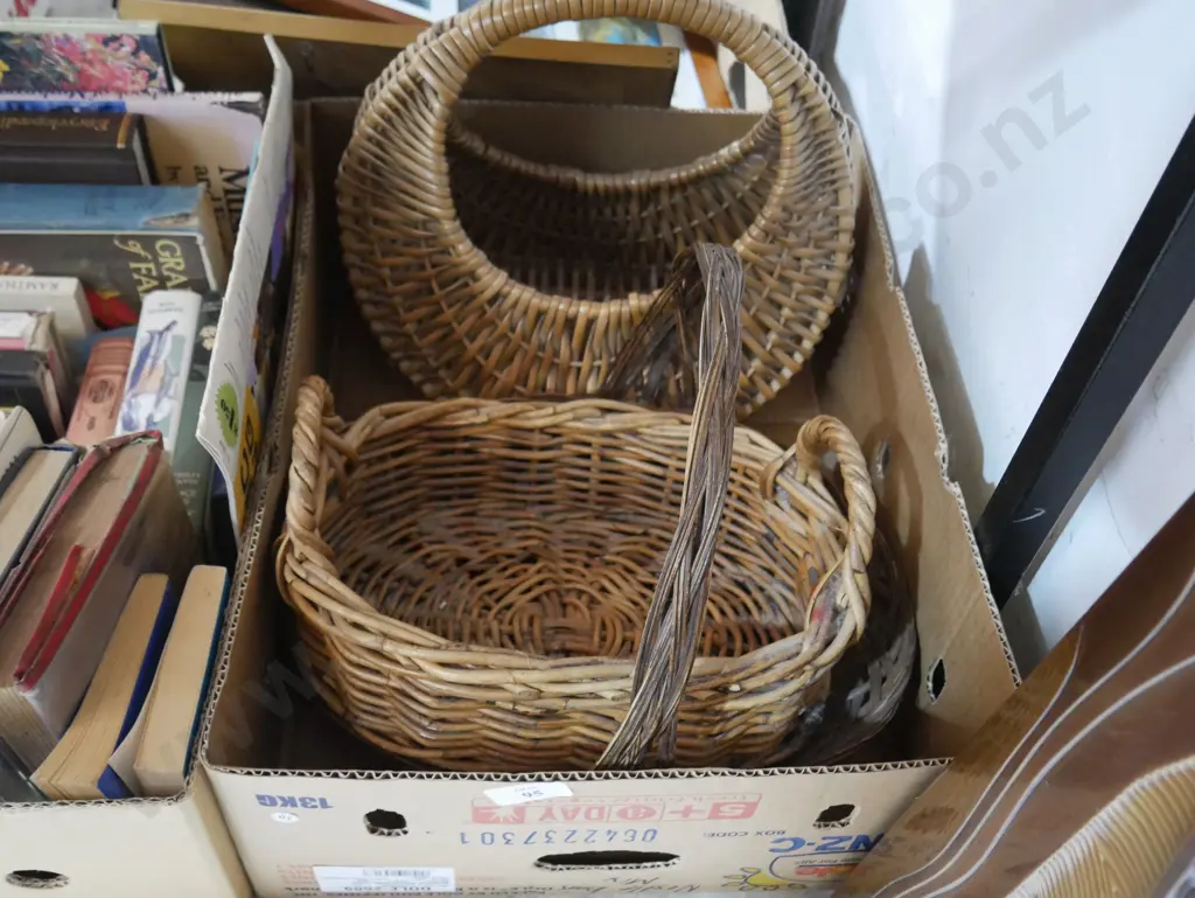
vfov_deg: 41.8
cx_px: 598
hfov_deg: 53.9
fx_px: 1174
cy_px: 449
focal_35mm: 34
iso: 3200
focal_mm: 17
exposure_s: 1/25
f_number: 4
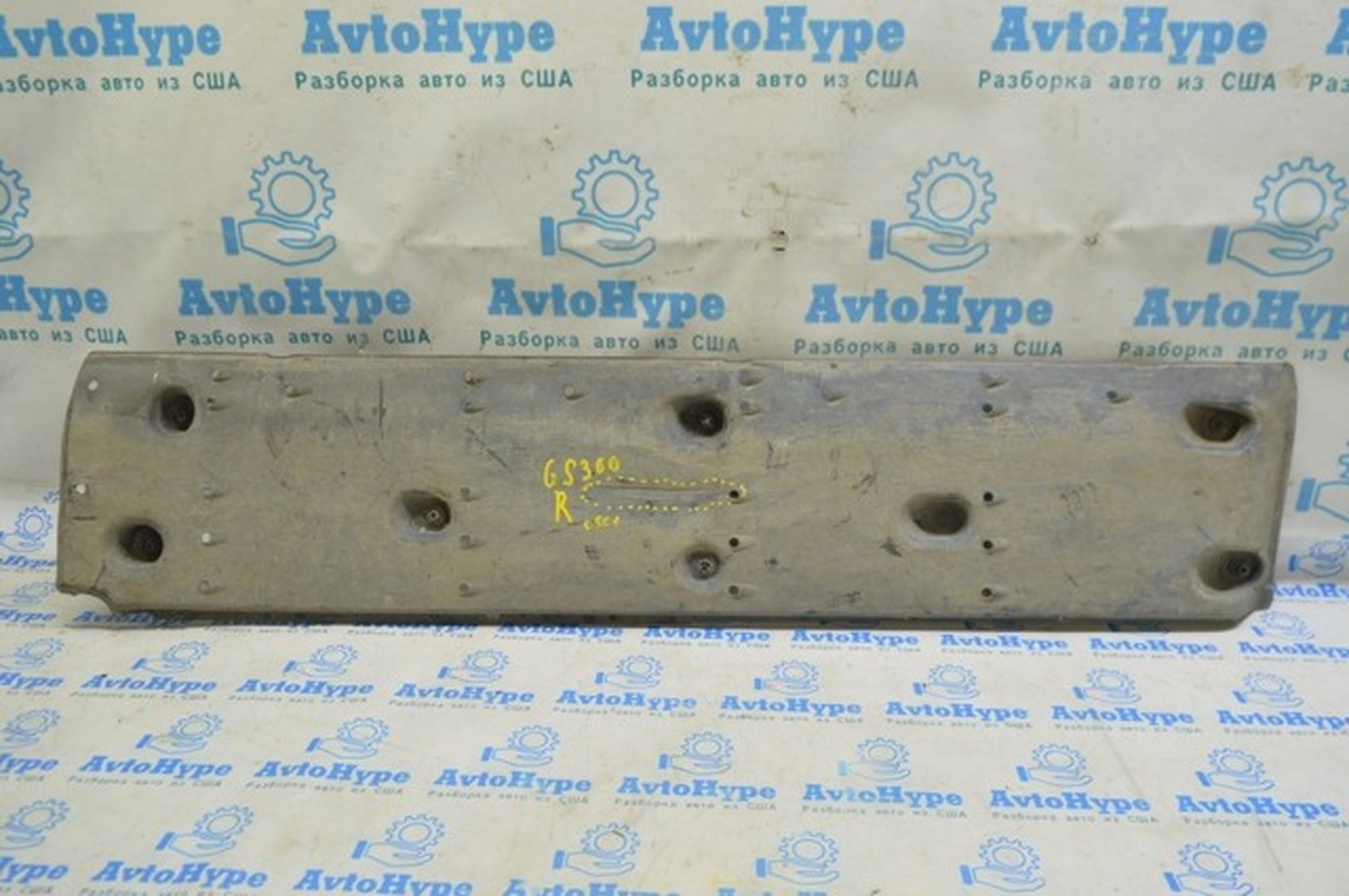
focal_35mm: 30
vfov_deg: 43.5
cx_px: 674
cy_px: 448
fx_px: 1123
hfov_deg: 62.0
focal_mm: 20
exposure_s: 1/20
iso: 400
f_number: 5.6
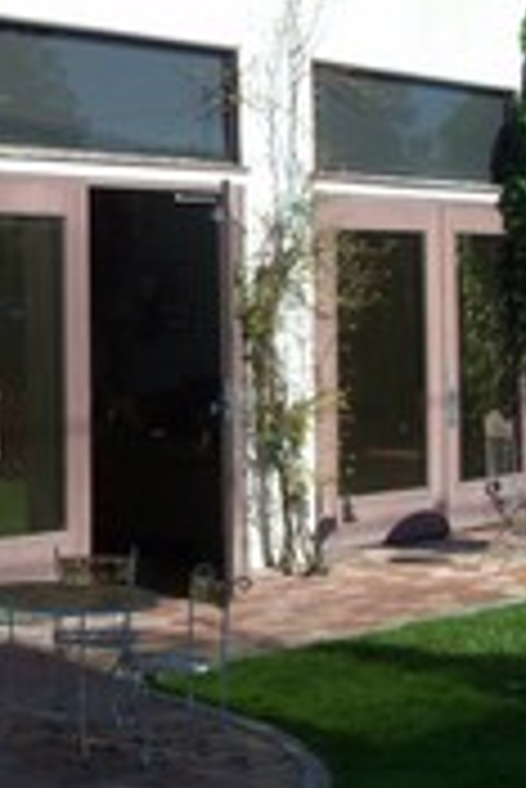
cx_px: -106
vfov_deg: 25.8
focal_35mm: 78
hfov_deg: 16.8
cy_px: 252
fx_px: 1706
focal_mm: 7.8
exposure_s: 1/500
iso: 64
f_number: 4
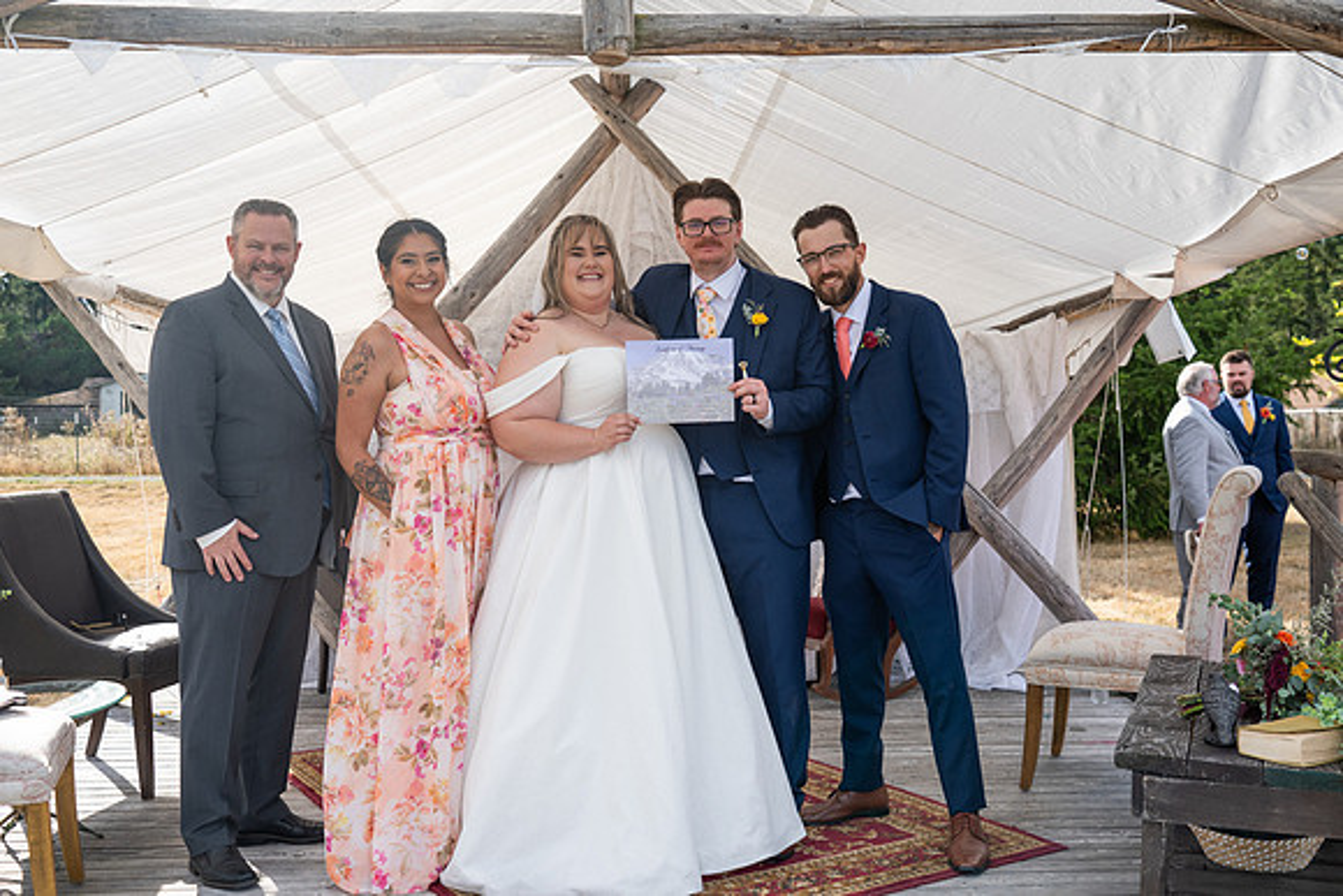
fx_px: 1306
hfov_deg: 54.4
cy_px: 448
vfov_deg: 37.9
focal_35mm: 35
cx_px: 672
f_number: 5
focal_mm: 35
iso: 400
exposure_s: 1/800
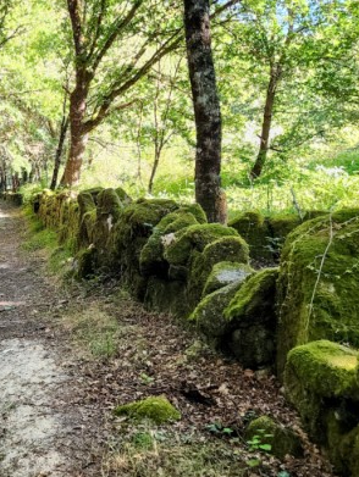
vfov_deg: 40.3
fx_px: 649
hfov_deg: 28.1
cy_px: 267
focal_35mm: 47
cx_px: -39
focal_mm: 6.4
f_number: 1.8
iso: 200
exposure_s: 1/180
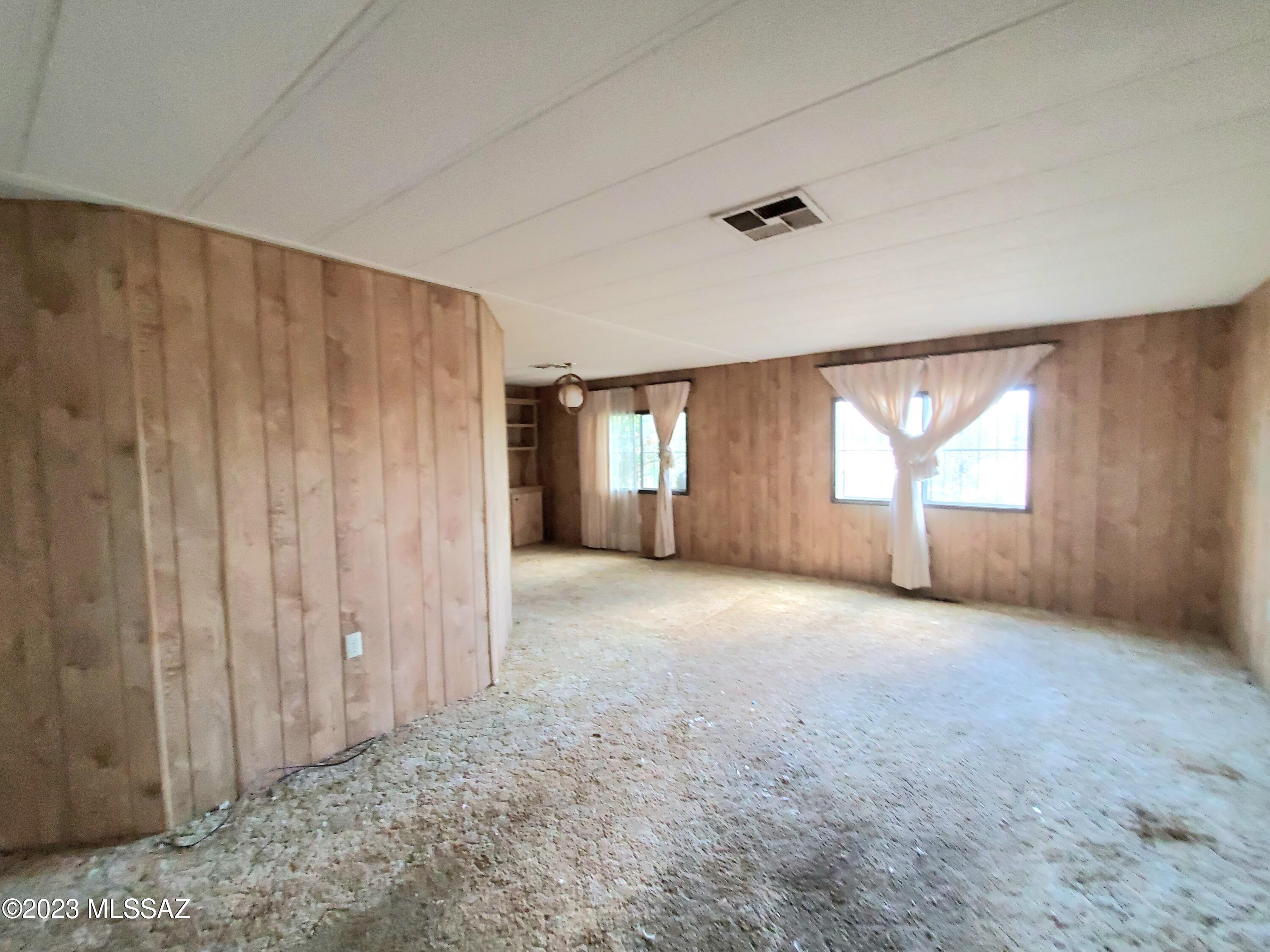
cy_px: 476
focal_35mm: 13
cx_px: 635
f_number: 2.2
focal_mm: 1.8
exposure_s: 1/30
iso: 500
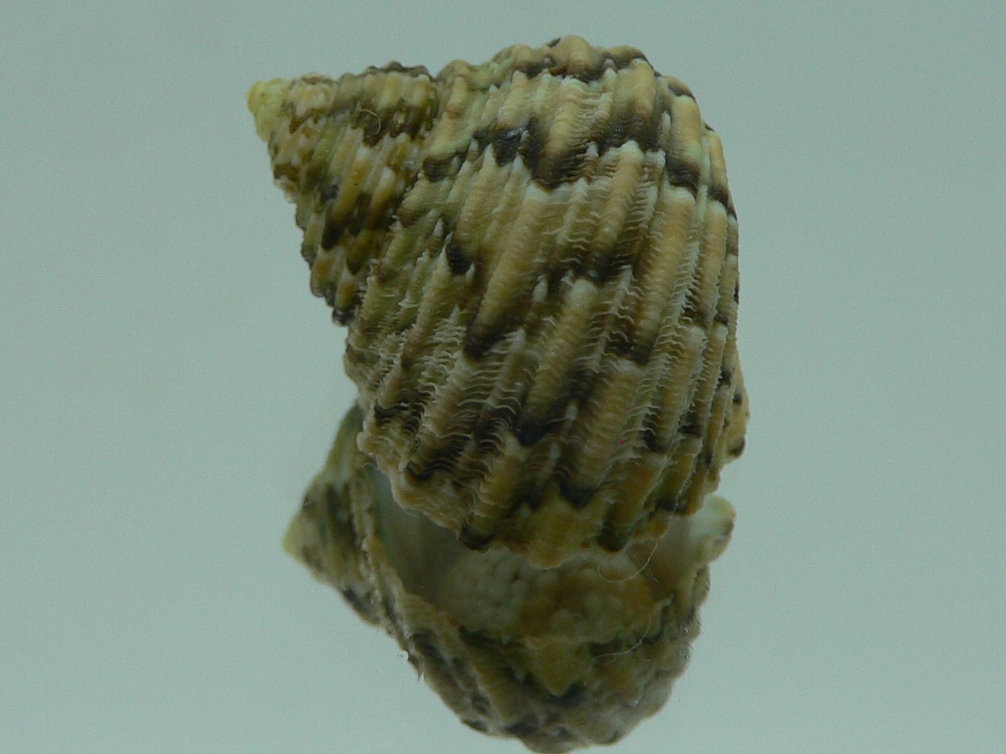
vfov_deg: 25.6
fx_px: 1656
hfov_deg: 33.8
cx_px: 531
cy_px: 322
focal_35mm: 57
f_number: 2.8
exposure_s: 1/60
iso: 80
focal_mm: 4.6
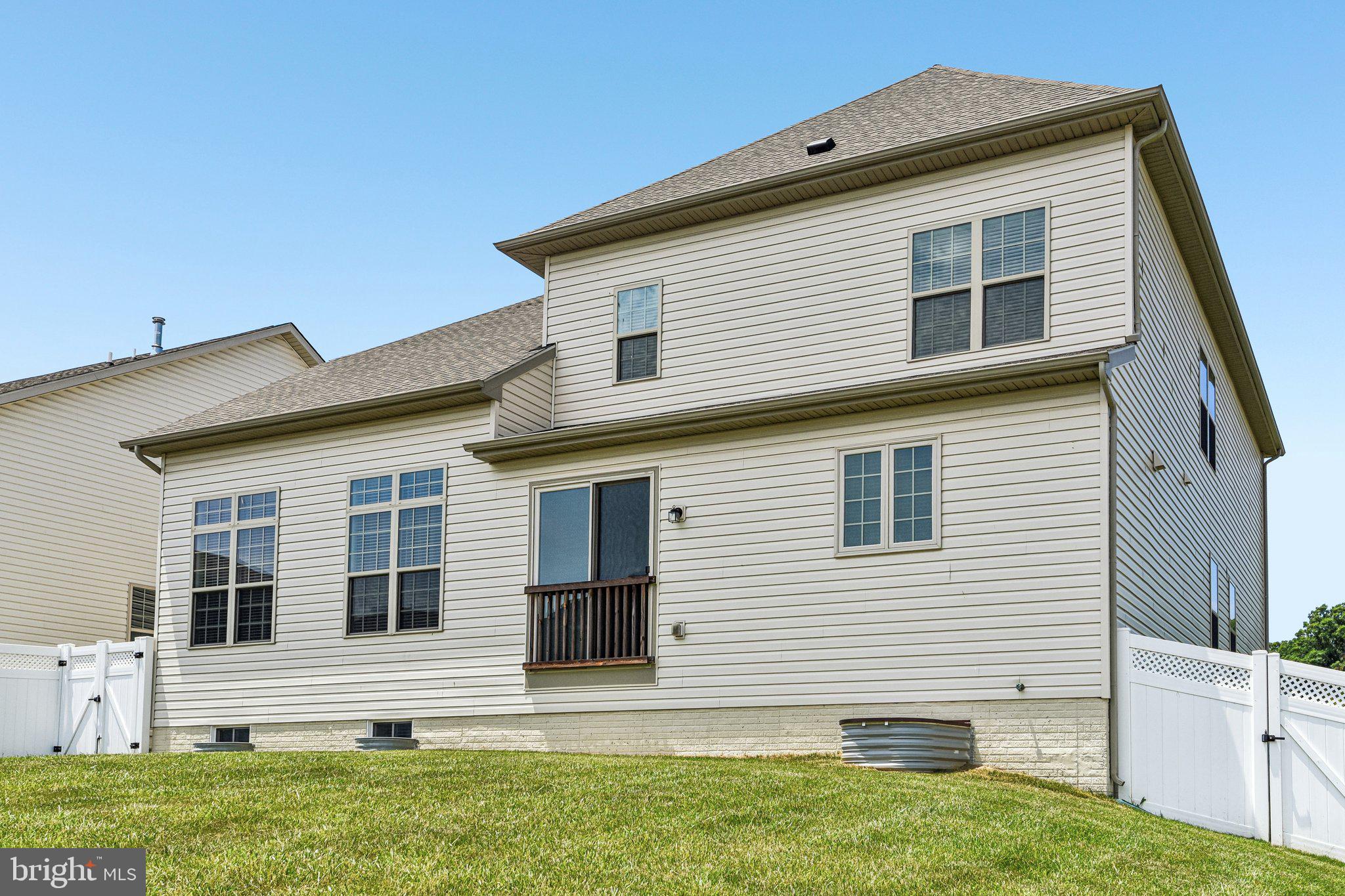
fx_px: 1195
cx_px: 672
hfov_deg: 58.7
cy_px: 448
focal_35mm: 32
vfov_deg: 41.1
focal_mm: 32
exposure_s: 1/2500
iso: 400
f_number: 8
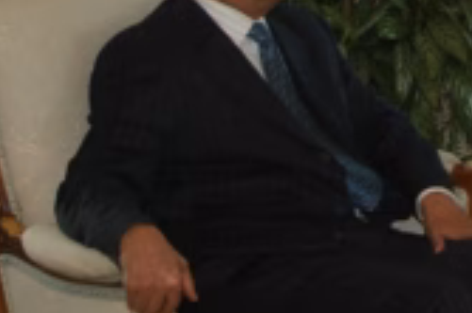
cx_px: 1009
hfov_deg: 11.8
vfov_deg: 9.0
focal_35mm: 152
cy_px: 65
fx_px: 1991
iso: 400
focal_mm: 22
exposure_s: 1/60
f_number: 5.6
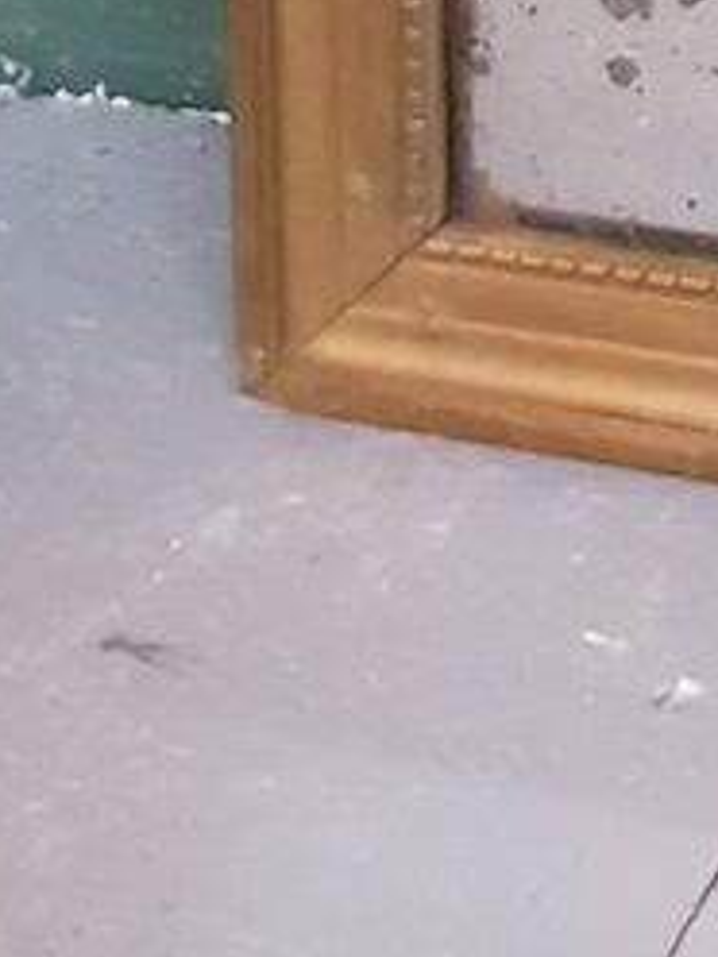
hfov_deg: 11.0
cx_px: 1255
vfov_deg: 14.0
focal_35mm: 126
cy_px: -737
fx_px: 3485
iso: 250
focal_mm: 4.2
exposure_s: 1/13
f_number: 1.7
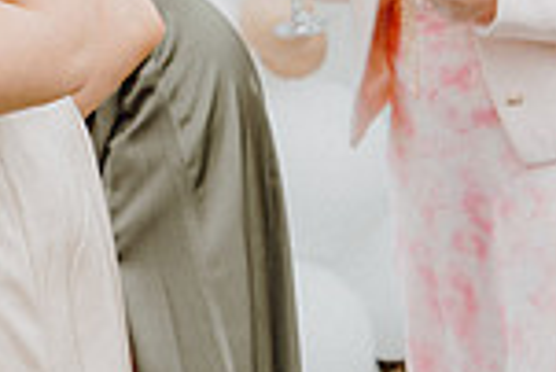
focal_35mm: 203
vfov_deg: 6.7
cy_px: -160
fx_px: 3138
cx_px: -291
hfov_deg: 9.8
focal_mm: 53
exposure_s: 1/500
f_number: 3.5
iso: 125
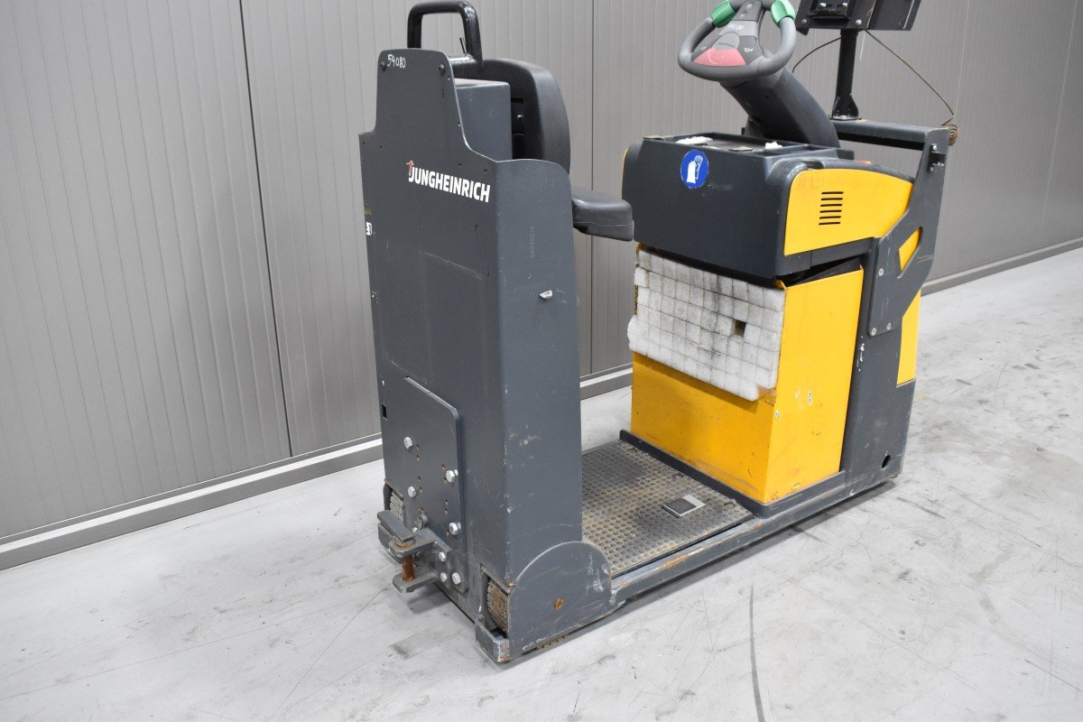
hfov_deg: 61.9
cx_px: 542
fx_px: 902
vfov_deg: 43.6
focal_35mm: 30
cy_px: 361
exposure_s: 1/30
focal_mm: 20
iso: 1600
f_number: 5
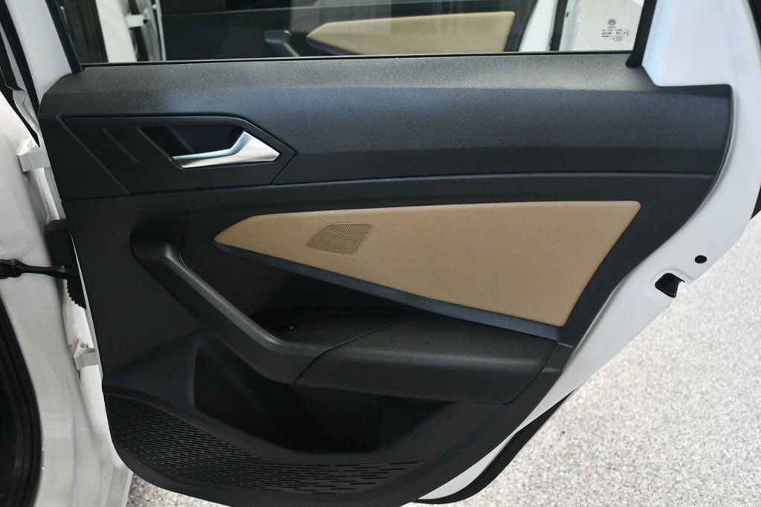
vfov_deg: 34.2
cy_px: 254
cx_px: 380
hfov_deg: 49.6
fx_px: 824
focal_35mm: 39
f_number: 3.8
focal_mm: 26
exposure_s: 1/100
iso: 3200
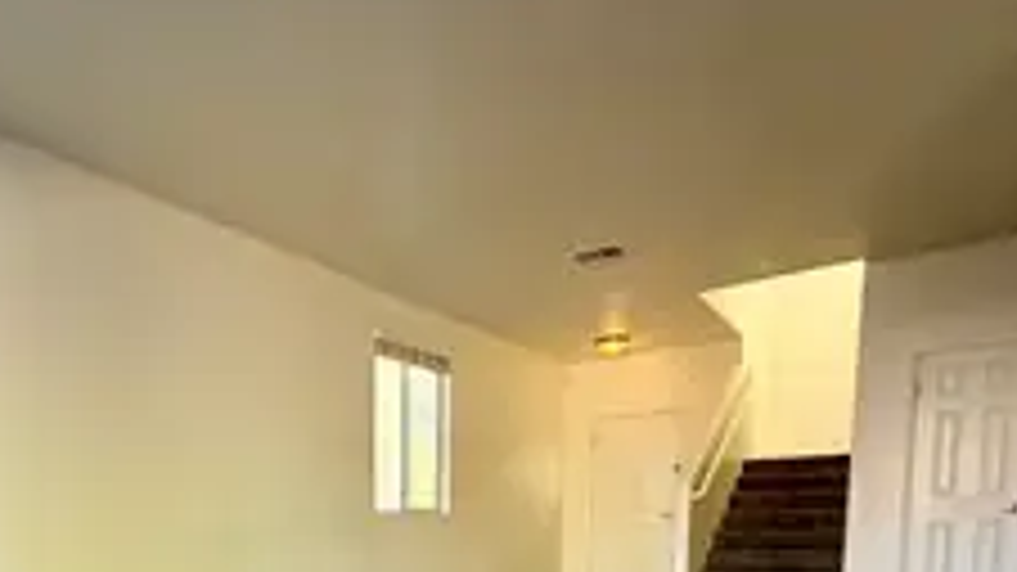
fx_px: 728
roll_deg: +0.1
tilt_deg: -4.1
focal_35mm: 27
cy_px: 590
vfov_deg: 37.6
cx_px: 292
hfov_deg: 66.8
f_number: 2.2
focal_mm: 2.22
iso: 250
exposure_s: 1/121
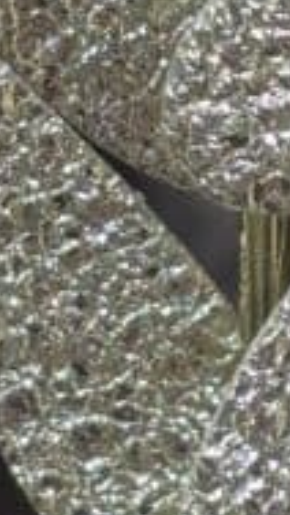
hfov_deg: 3.9
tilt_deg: -7.8
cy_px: -58
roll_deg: -0.3
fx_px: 4203
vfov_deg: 7.0
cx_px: 279
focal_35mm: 308
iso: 50
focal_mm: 5.96
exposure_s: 1/100
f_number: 1.6
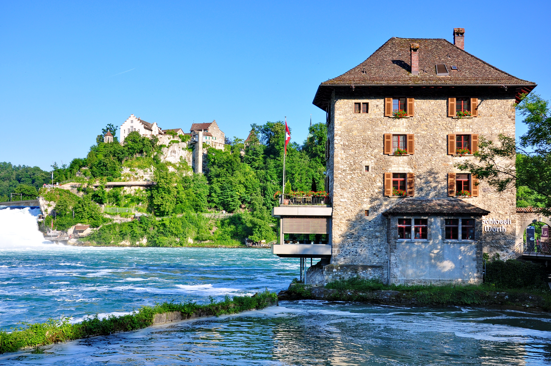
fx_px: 550
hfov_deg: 53.2
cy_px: 183
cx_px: 276
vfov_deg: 36.8
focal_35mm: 36
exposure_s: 1/320
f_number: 8
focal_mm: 24
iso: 200
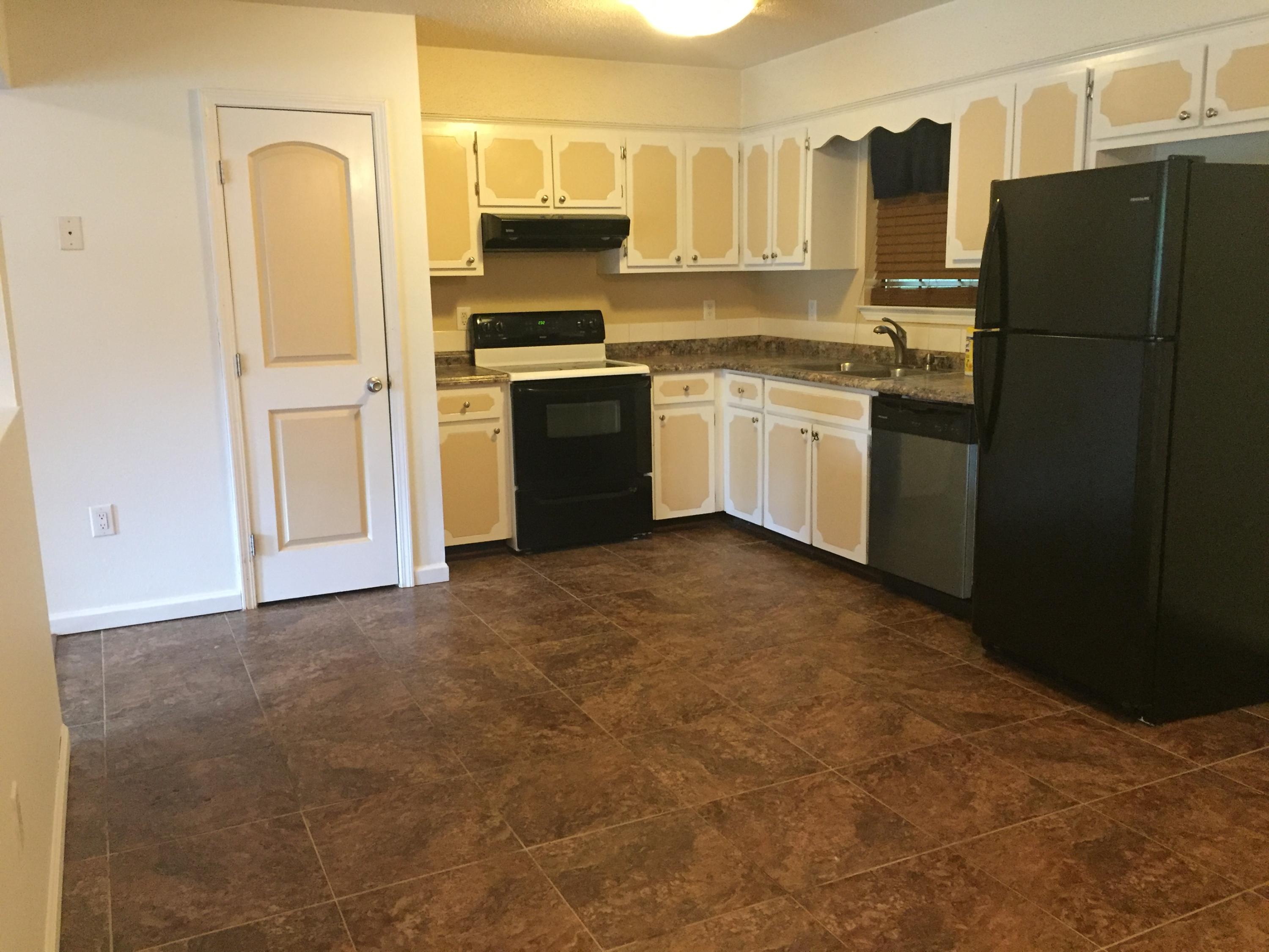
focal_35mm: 29
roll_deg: +0.7
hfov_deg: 61.7
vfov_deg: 48.2
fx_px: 1063
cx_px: 634
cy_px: 476
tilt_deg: -10.4
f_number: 2.2
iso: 320
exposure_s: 1/15
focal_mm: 4.15
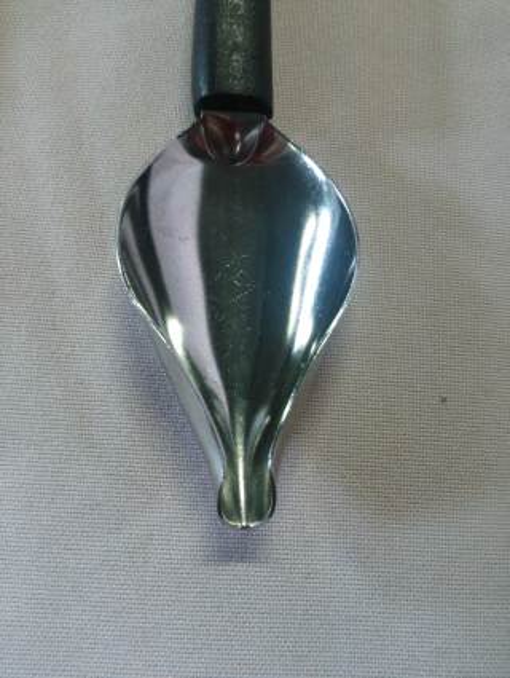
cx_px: 255
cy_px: 339
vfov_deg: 63.4
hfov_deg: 49.9
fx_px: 549
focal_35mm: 28
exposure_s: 1/35
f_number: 2.5
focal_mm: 4.21
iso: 250
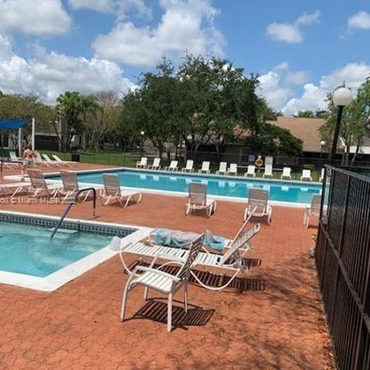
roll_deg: -2.8
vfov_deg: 49.7
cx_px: 173
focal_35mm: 33
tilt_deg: -8.8
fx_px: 399
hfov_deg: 49.7
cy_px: 201
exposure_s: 1/3401
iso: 25
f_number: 1.8
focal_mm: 4.25
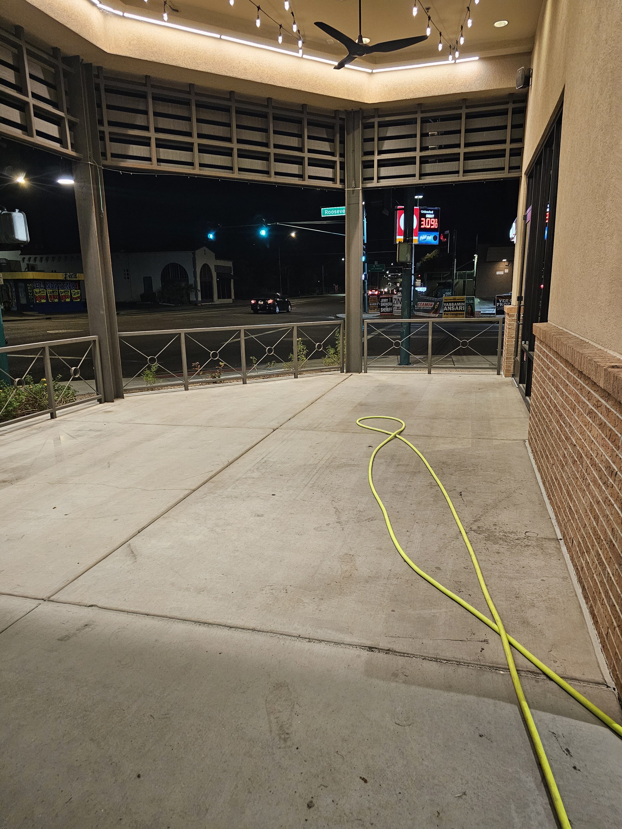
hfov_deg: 58.9
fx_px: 551
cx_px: 311
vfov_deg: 73.9
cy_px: 414
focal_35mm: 23
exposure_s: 1/120
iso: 800
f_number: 1.7
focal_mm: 6.3
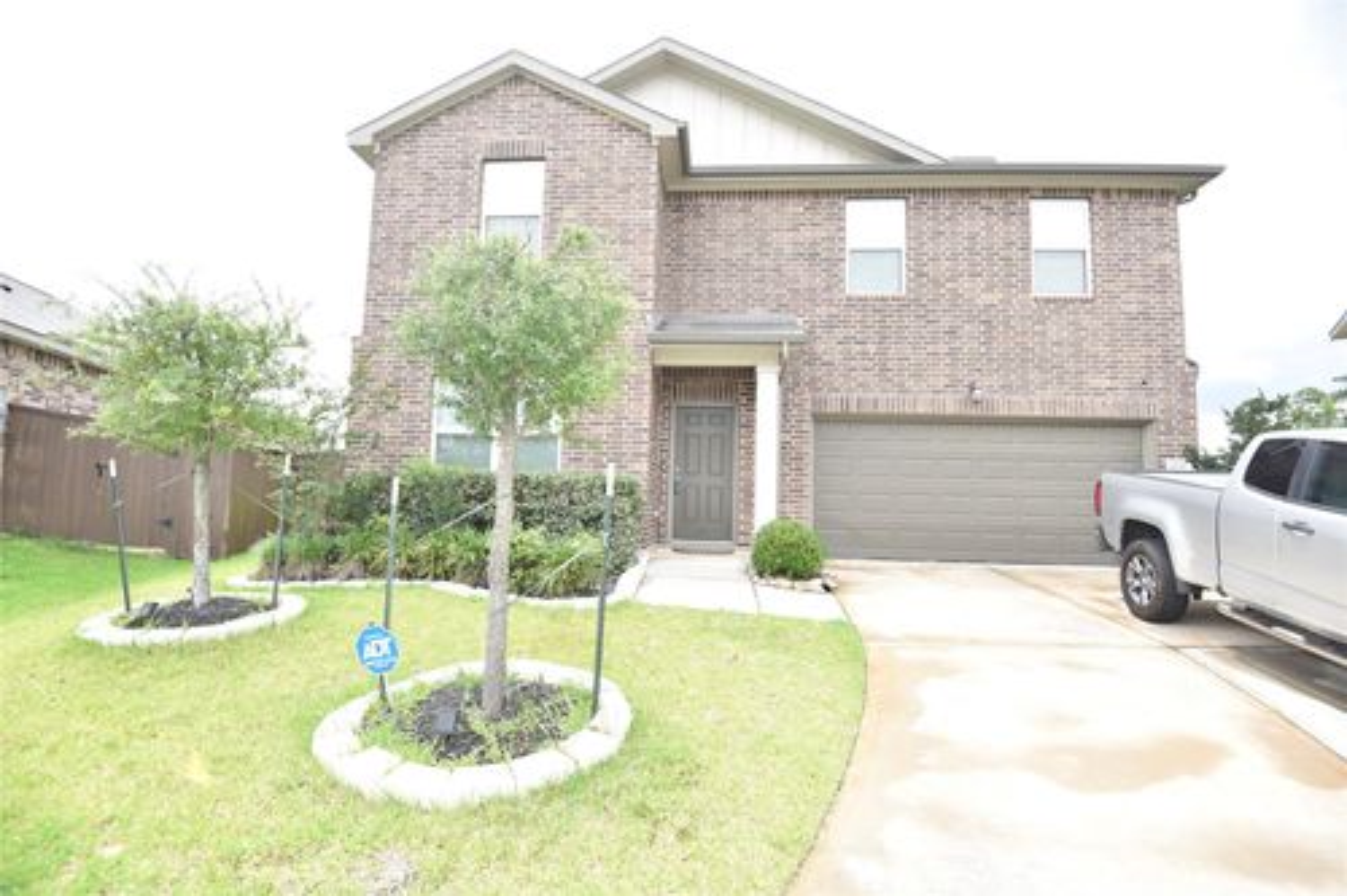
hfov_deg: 96.8
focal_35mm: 16
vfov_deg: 73.7
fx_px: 598
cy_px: 448
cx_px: 674
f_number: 4
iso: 100
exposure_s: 1/160
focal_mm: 16
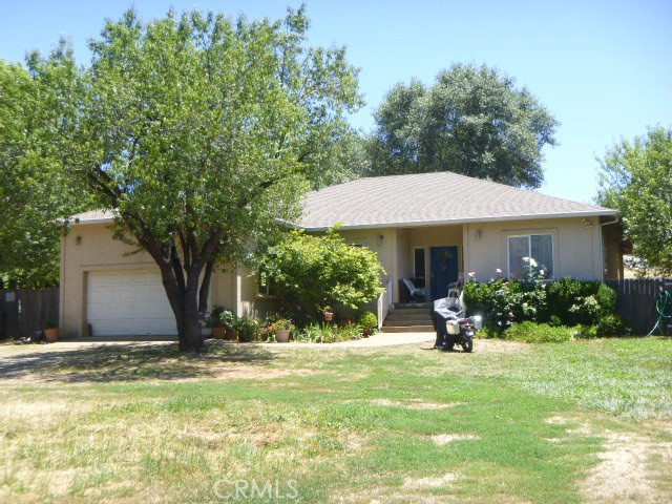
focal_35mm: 47
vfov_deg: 30.9
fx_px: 912
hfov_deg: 40.4
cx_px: 336
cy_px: 252
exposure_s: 1/125
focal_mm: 8.4
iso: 100
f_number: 4.8
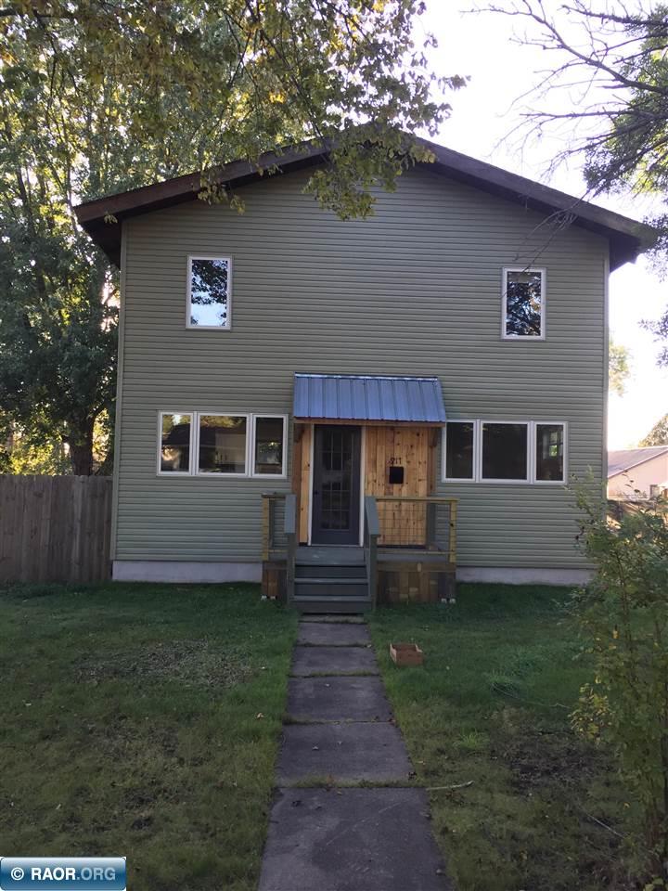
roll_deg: -1.9
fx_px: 746
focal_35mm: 29
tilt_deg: +1.9
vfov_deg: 61.7
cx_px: 334
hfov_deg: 48.2
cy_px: 446
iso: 50
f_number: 2.2
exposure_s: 1/120
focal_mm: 4.15
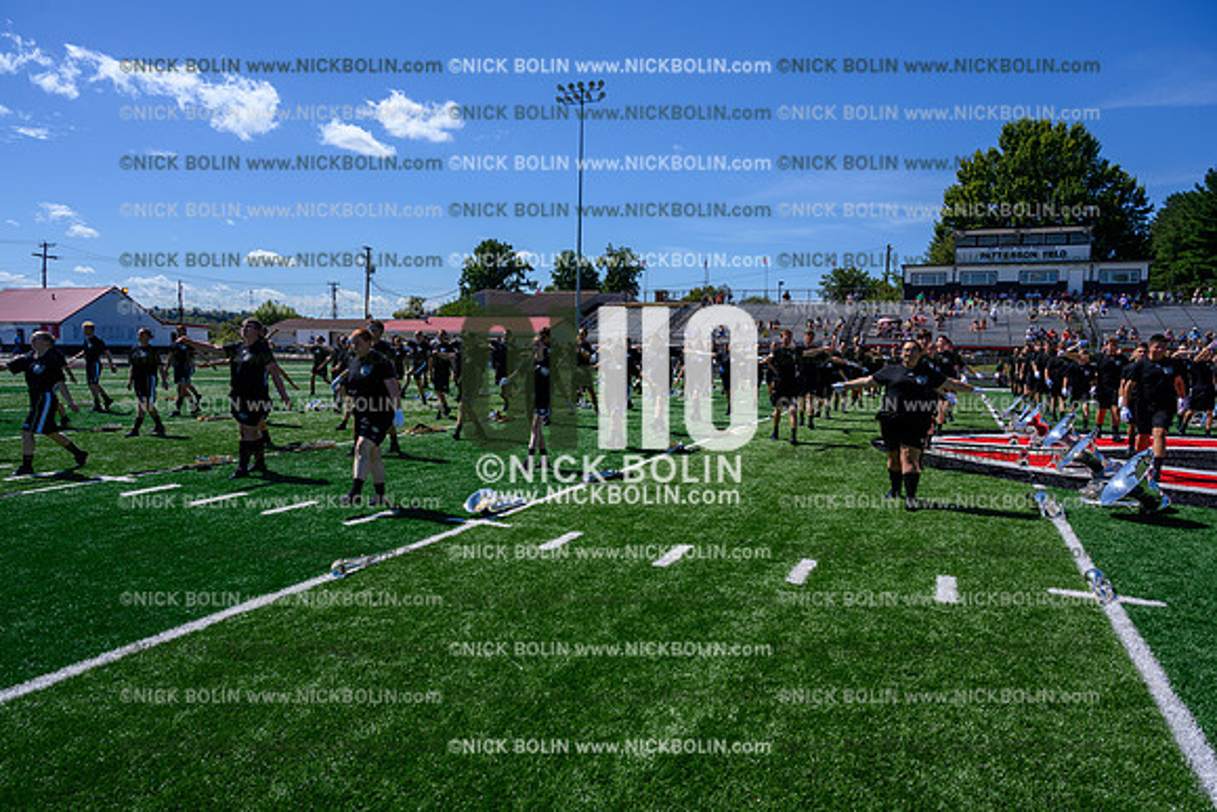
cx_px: 608
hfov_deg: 73.7
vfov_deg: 53.2
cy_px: 406
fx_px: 811
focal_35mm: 24
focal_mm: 24
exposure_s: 1/500
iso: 160
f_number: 8
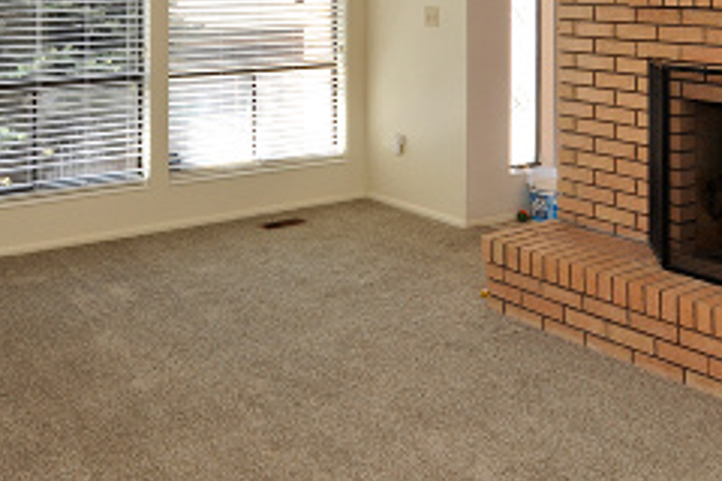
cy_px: -29
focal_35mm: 48
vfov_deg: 26.2
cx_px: 328
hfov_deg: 41.1
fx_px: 963
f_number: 5
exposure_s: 1/100
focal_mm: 12
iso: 200
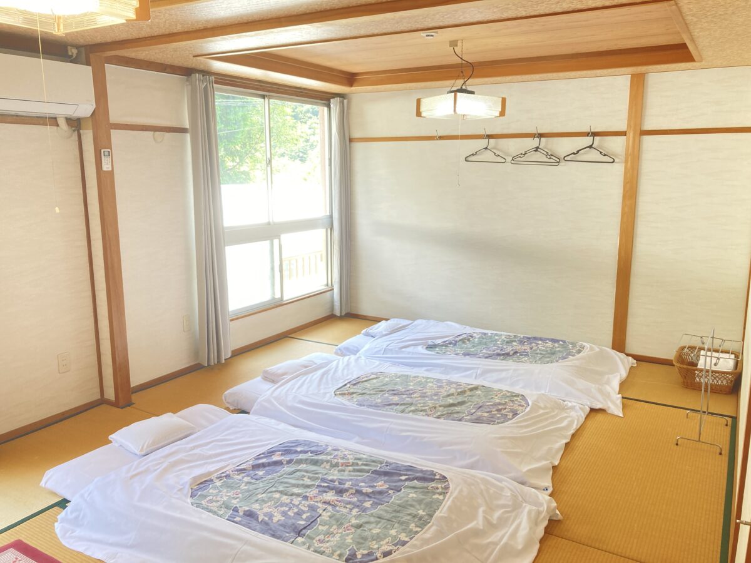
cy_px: 282
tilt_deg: -10.3
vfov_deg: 49.7
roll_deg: +0.2
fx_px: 607
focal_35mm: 28
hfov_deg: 63.4
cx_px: 376
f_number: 1.8
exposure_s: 1/60
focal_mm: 3.99
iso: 50
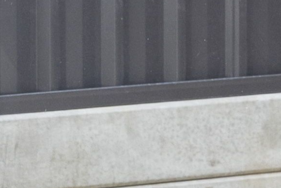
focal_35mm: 512
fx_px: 3997
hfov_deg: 4.0
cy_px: -116
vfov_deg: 2.7
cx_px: 583
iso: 125
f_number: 5.6
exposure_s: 1/8
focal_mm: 70
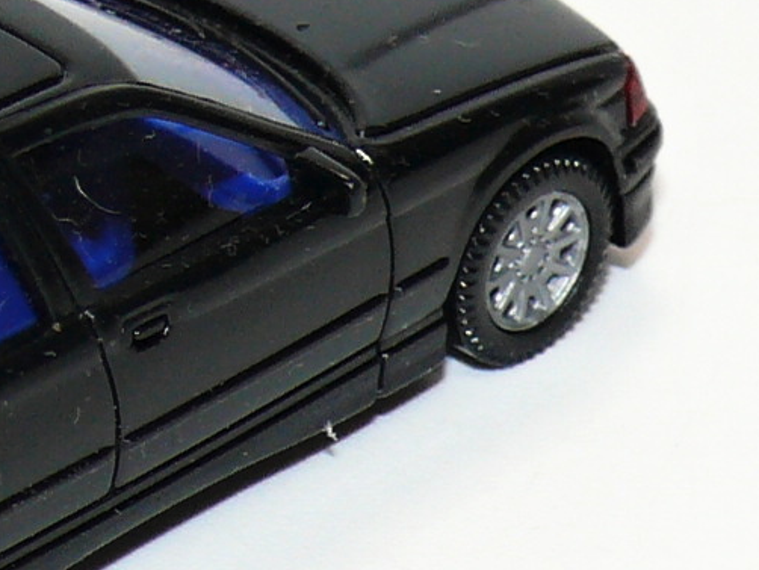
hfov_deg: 4.6
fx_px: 9367
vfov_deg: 3.5
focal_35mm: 427
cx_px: -53
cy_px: 256
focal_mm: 16
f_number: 4
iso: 100
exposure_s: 1/30
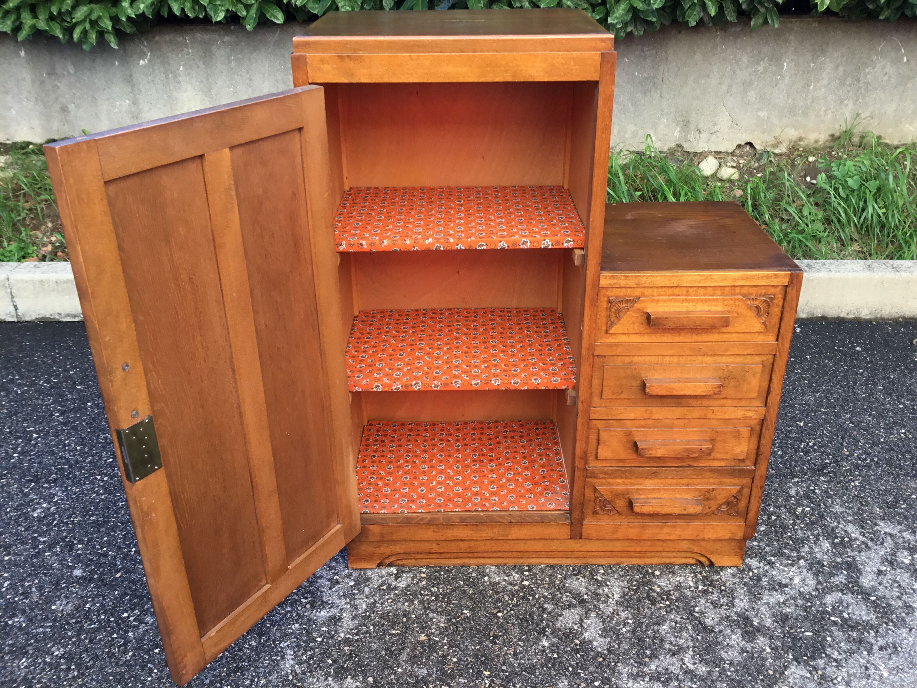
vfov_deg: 45.4
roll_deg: +0.6
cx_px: 458
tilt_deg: -26.8
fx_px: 821
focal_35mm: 31
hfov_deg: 58.4
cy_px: 344
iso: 40
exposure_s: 1/100
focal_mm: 3.3
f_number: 2.4
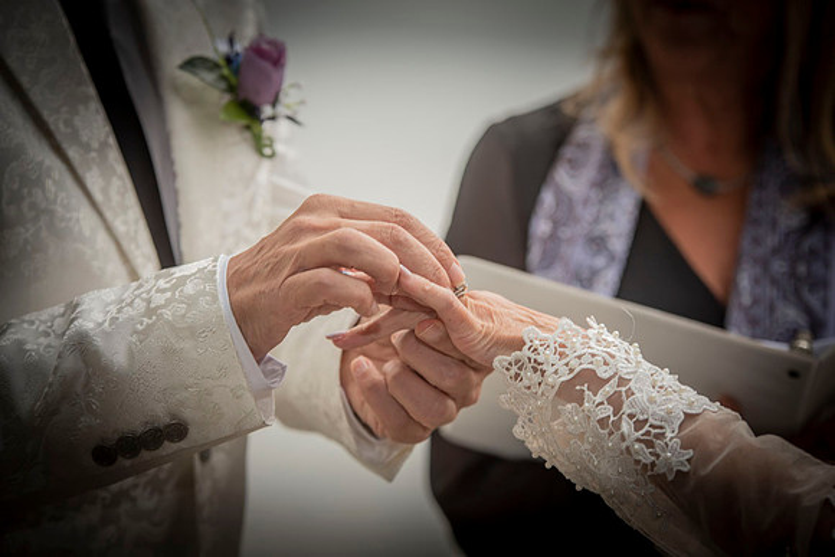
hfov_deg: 13.7
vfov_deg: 9.2
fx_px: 3480
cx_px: 418
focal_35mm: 150
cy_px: 278
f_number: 5
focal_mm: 150
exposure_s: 1/200
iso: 160
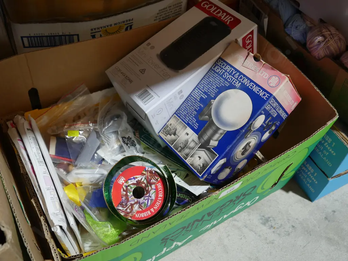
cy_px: 130
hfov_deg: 53.9
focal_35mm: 34
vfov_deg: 41.8
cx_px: 174
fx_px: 342
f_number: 4
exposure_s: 1/60
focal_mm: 17
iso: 400
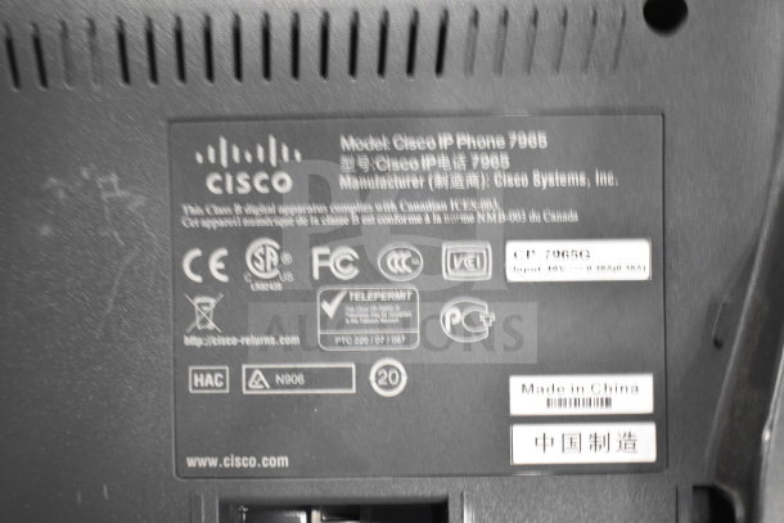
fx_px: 882
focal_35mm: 40
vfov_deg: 33.0
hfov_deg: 47.9
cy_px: 262
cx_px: 392
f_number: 4
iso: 3200
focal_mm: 27
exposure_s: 1/40
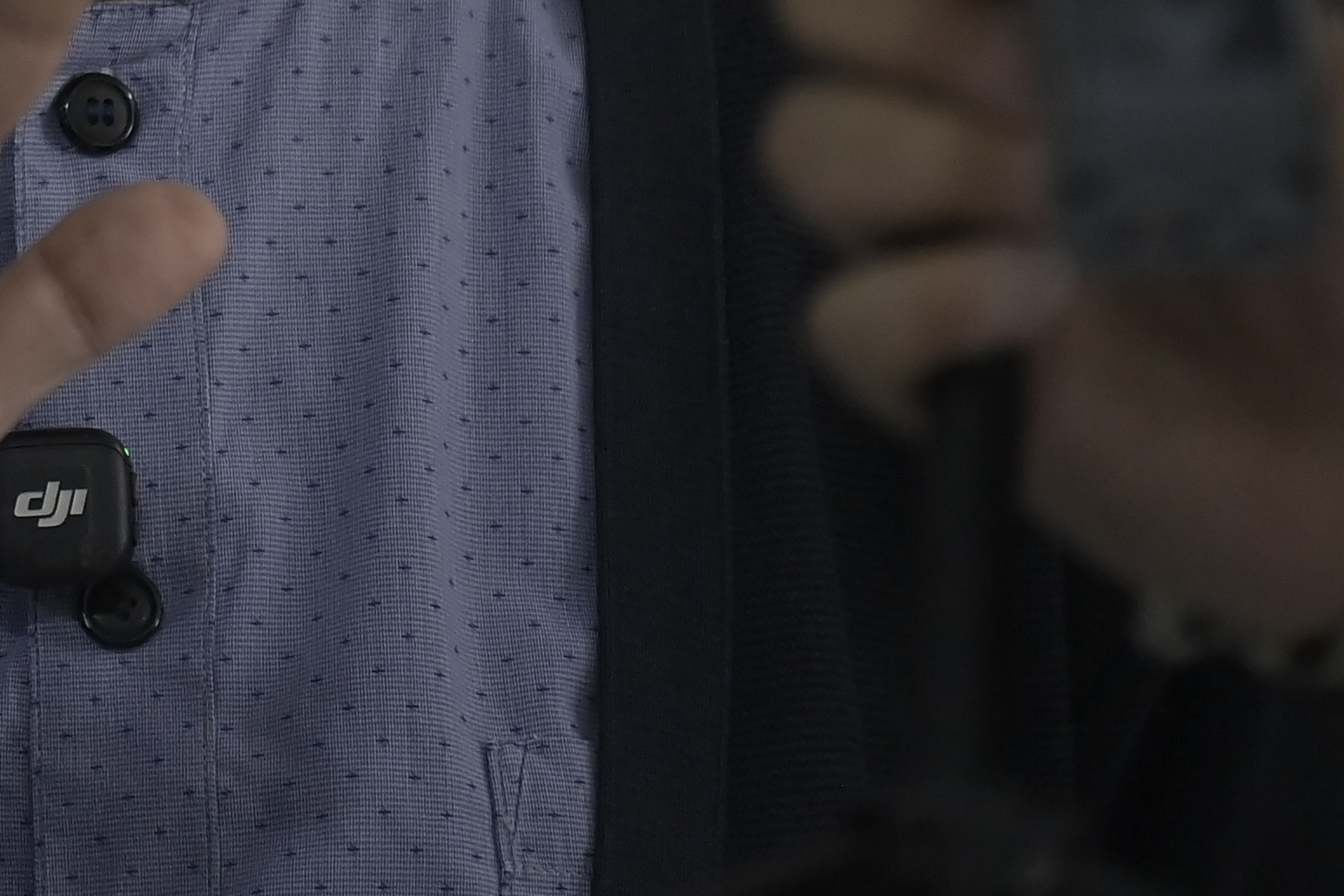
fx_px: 24904
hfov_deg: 3.1
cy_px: -458
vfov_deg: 2.1
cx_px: -188
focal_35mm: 667
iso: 3200
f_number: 2.8
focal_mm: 185
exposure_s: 1/400
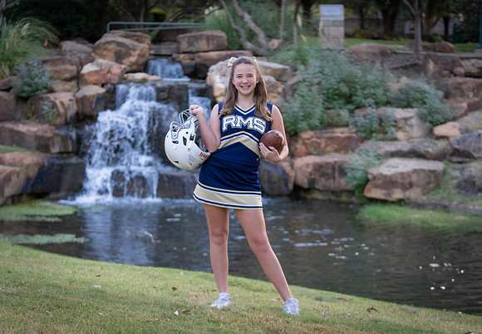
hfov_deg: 24.6
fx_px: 1103
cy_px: 188
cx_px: 243
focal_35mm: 81
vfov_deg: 17.2
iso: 800
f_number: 2.8
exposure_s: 1/320
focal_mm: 70
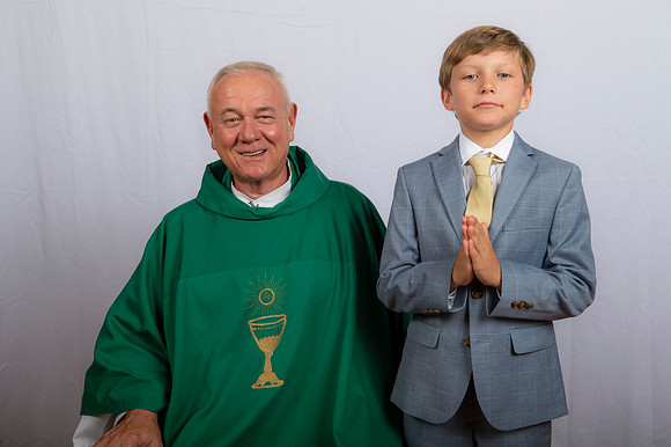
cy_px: 224
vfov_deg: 26.0
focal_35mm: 52
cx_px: 336
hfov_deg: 38.2
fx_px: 969
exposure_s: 1/200
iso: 320
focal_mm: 52
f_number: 8
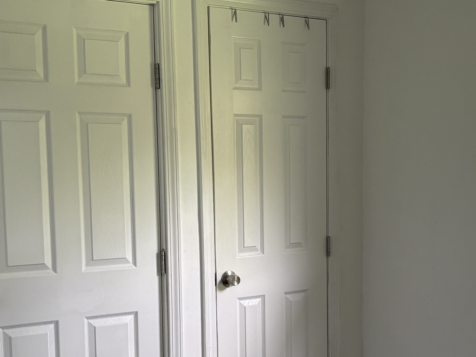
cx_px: 307
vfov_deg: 23.4
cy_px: 267
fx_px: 853
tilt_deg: -6.6
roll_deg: +0.0
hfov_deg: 31.0
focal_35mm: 62
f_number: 1.6
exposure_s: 1/69
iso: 125
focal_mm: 5.96
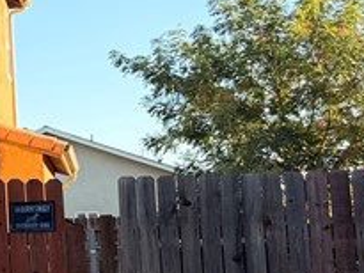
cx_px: -520
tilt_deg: +6.2
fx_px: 1263
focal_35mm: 120
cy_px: 128
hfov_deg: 12.6
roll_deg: +0.4
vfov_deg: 12.4
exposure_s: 1/1046
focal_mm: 6.76
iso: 80
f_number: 1.78
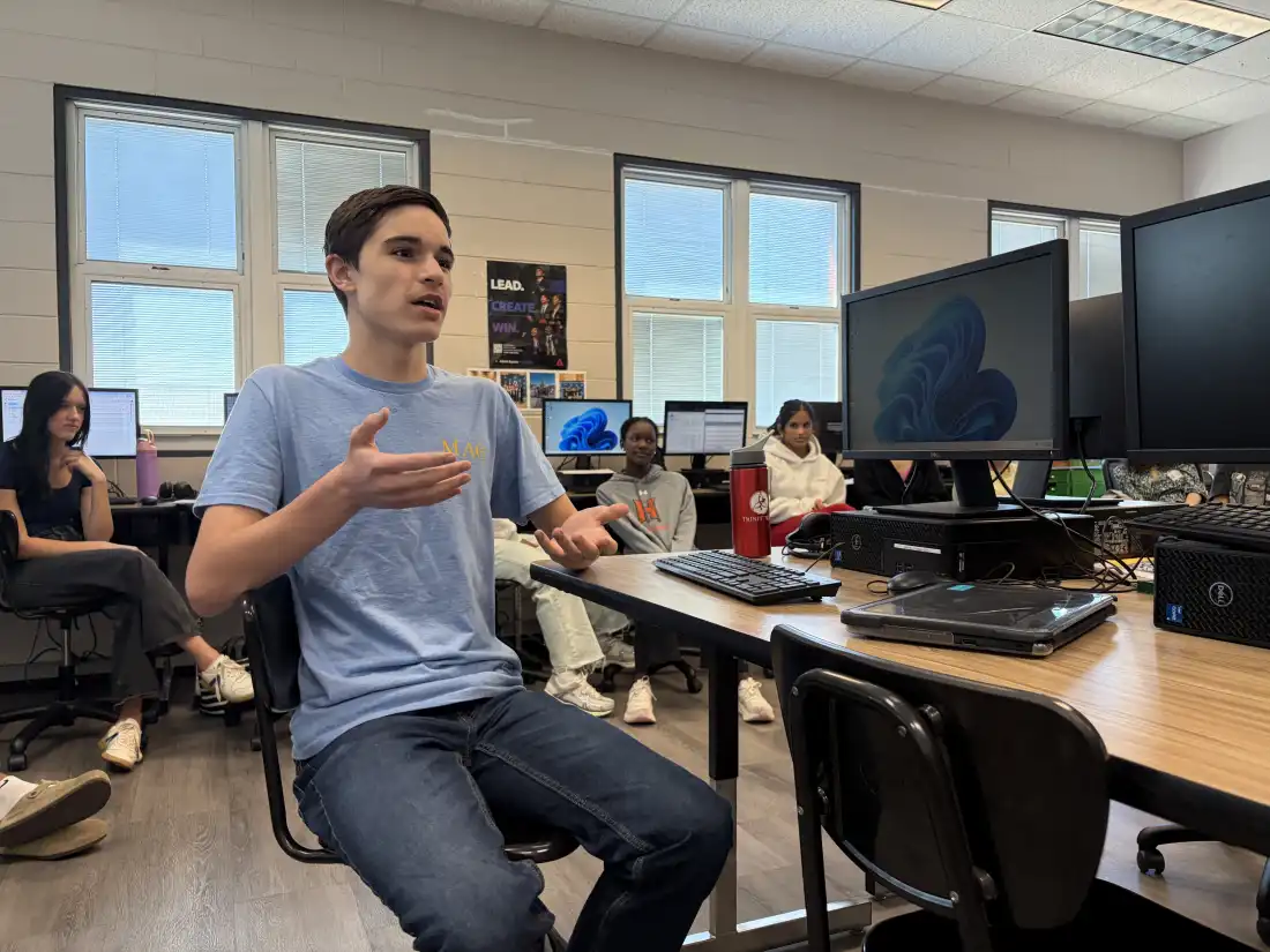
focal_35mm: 26
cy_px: 476
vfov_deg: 53.1
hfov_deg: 67.3
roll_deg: +1.8
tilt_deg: -1.3
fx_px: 954
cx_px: 635
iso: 160
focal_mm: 5.96
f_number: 1.6
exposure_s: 1/120
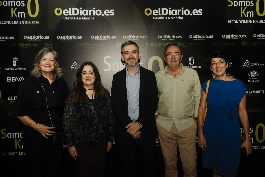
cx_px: 136
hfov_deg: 52.1
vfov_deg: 36.1
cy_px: 88
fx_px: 271
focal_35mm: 37
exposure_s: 1/160
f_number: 4
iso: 800
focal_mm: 35
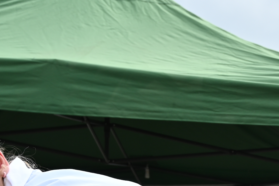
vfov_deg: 9.3
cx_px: 514
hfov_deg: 13.3
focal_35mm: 138
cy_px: 377
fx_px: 1069
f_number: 5.6
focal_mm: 33
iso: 100
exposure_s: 1/250
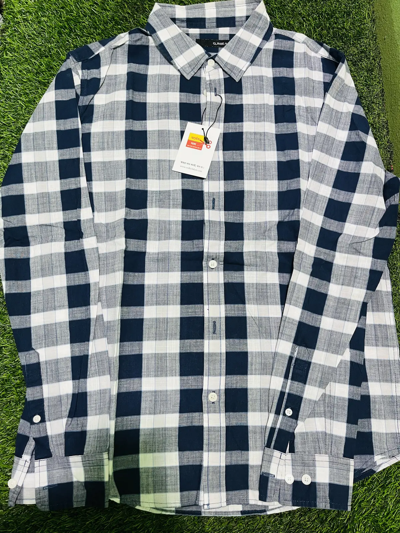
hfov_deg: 53.1
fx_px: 401
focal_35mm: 26
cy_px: 266
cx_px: 200
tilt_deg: -79.1
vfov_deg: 67.3
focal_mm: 5.1
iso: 160
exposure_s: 1/50
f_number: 1.6
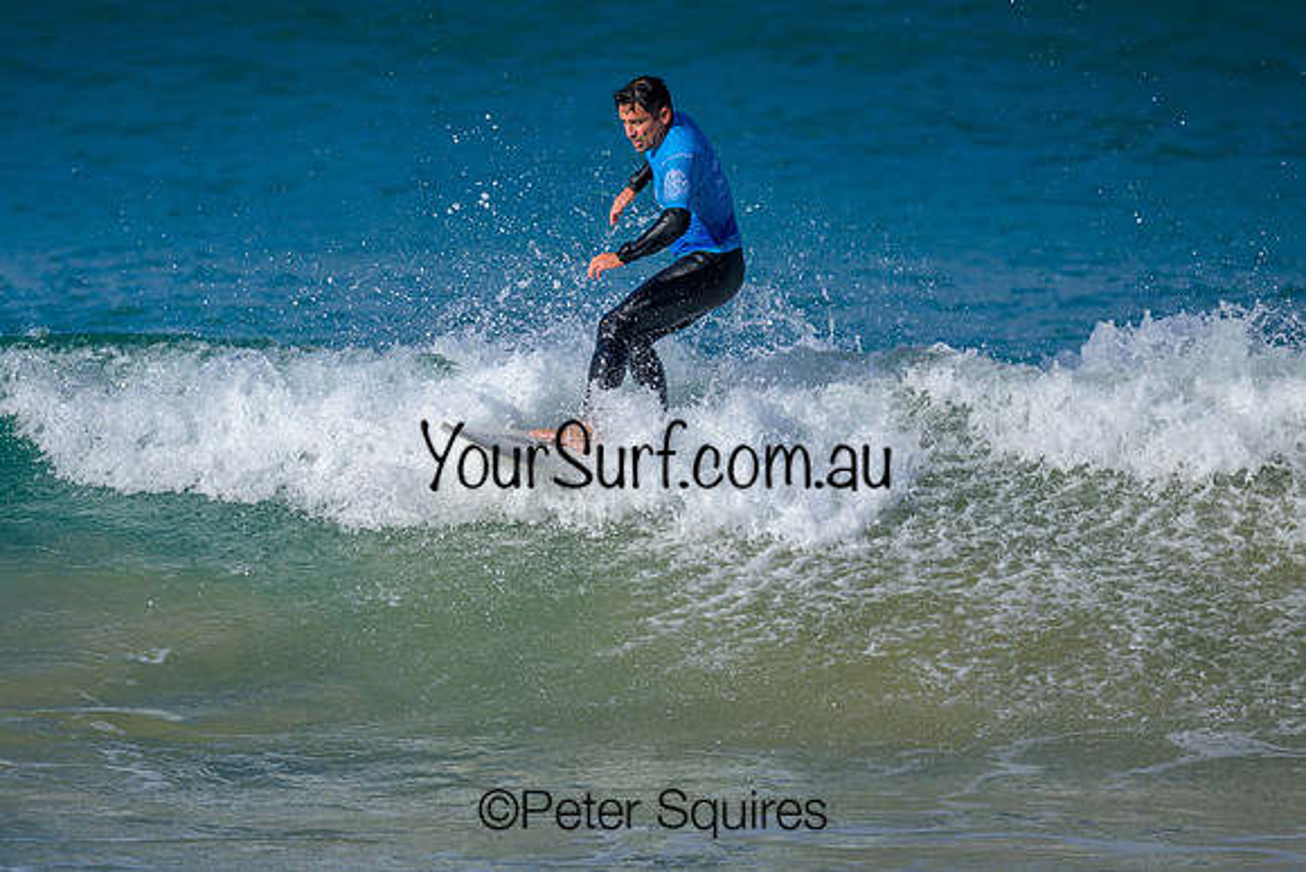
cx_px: 573
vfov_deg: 1.5
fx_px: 34431
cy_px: 366
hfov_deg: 2.2
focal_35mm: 949
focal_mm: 800
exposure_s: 1/2000
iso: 250
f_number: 6.3
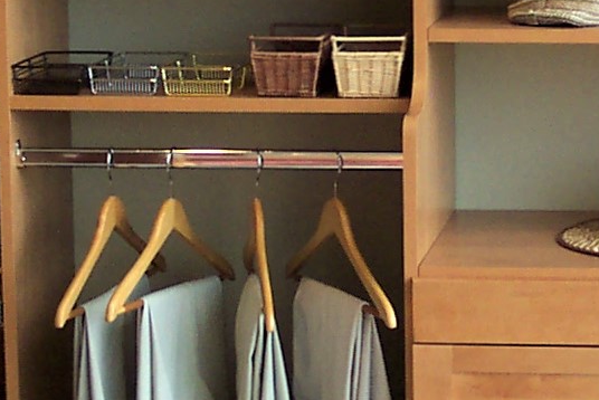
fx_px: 2547
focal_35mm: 153
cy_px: 116
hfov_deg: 13.3
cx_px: 546
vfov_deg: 9.0
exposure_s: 1/350
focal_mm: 8
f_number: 2.8
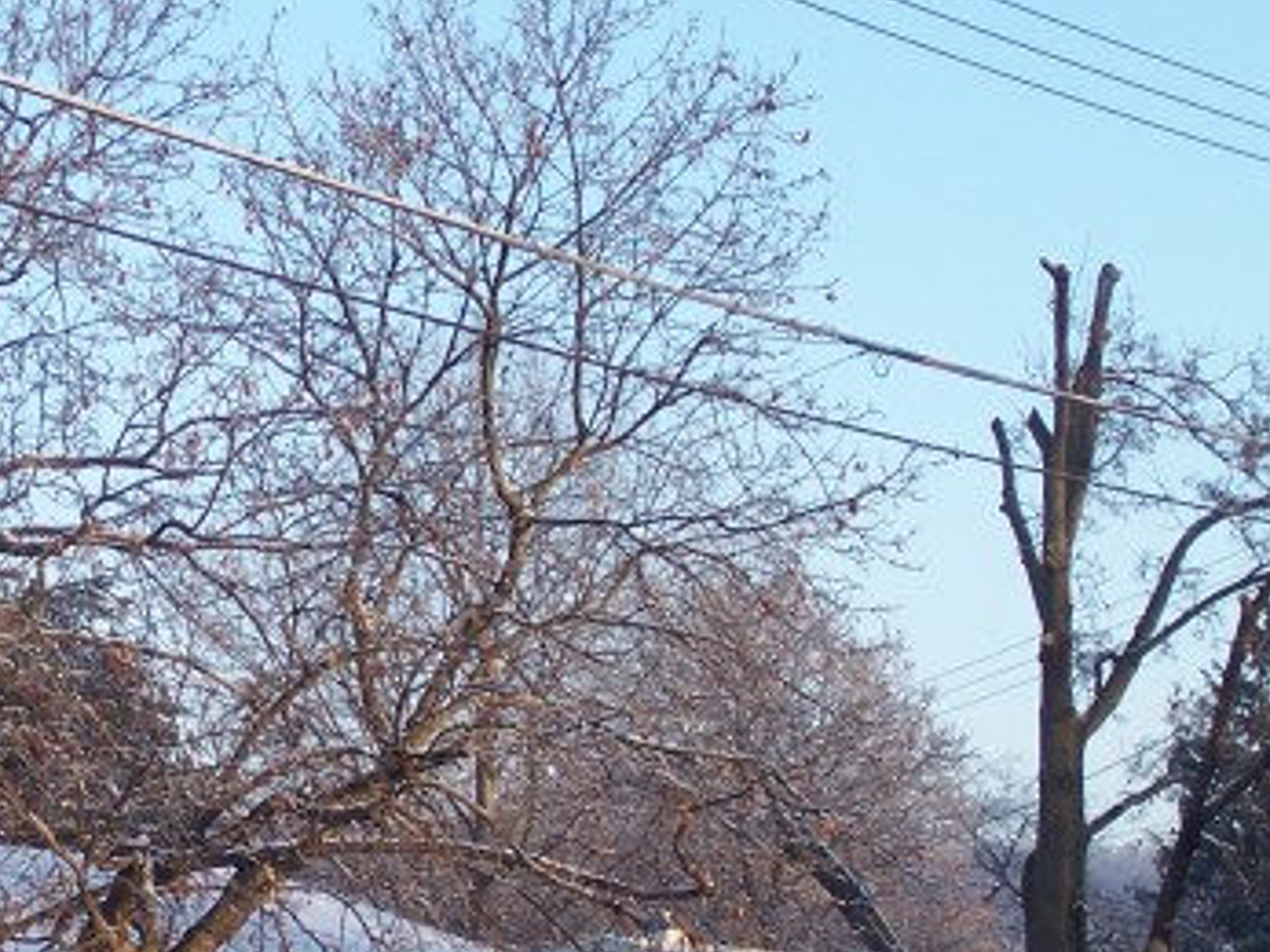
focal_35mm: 153
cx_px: 168
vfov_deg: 9.7
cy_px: 696
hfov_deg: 12.8
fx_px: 5611
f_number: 4.1
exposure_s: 1/180
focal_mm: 13.5
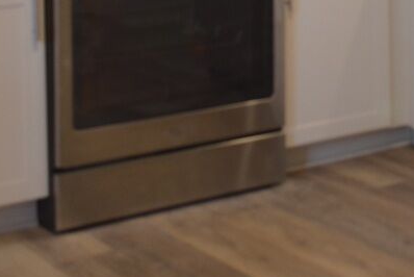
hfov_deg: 19.4
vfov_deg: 12.8
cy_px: -165
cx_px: 481
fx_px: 1151
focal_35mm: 100
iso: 400
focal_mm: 18
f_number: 3.5
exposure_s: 1/40
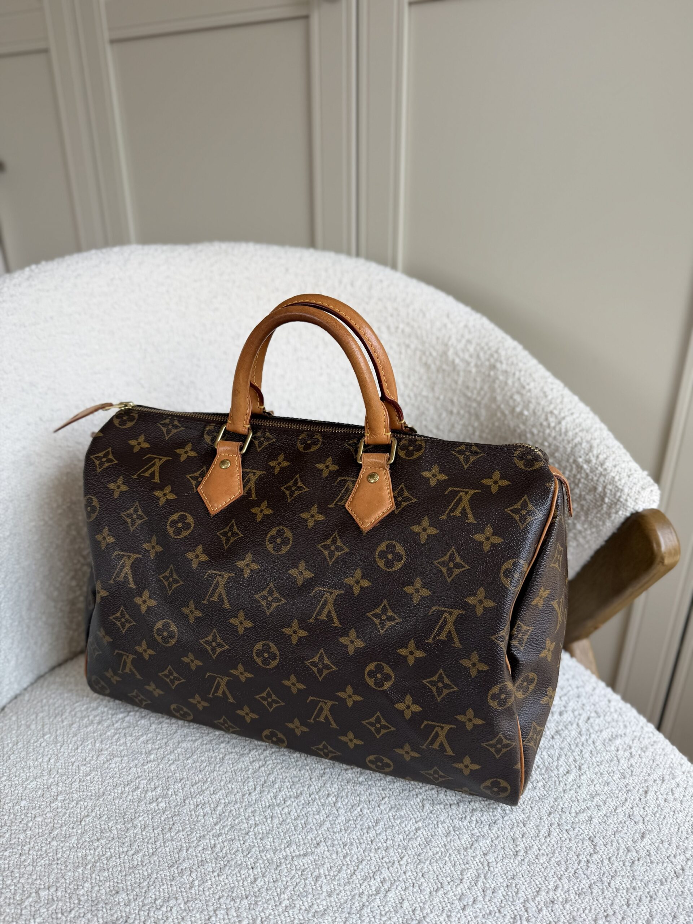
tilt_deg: -24.8
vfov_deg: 71.6
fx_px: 641
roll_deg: -0.5
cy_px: 462
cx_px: 346
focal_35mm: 24
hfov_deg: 56.8
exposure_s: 1/459
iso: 80
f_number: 1.78
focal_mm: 6.76
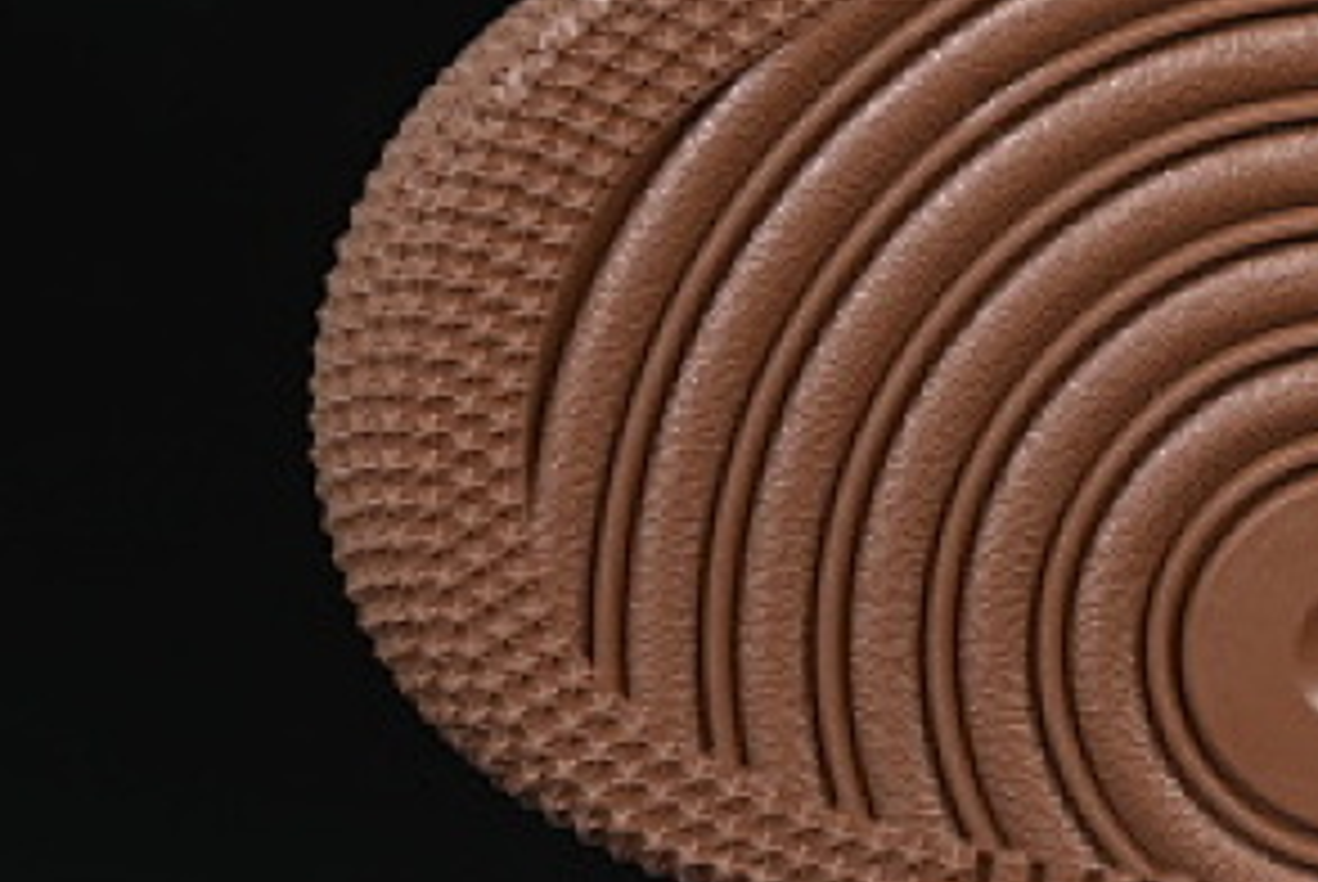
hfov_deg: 7.3
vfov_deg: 5.0
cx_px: 2015
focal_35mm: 276
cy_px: -27
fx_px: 10114
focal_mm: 50
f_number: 6.3
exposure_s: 1/60
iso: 160
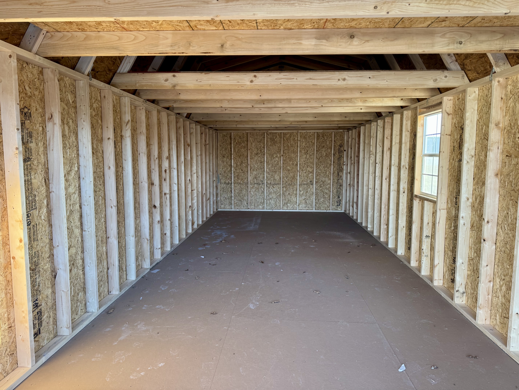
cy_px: 195
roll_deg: -0.5
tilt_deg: -6.9
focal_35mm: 24
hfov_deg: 71.6
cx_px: 260
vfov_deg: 56.8
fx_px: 360
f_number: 1.78
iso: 125
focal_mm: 6.76
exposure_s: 1/121
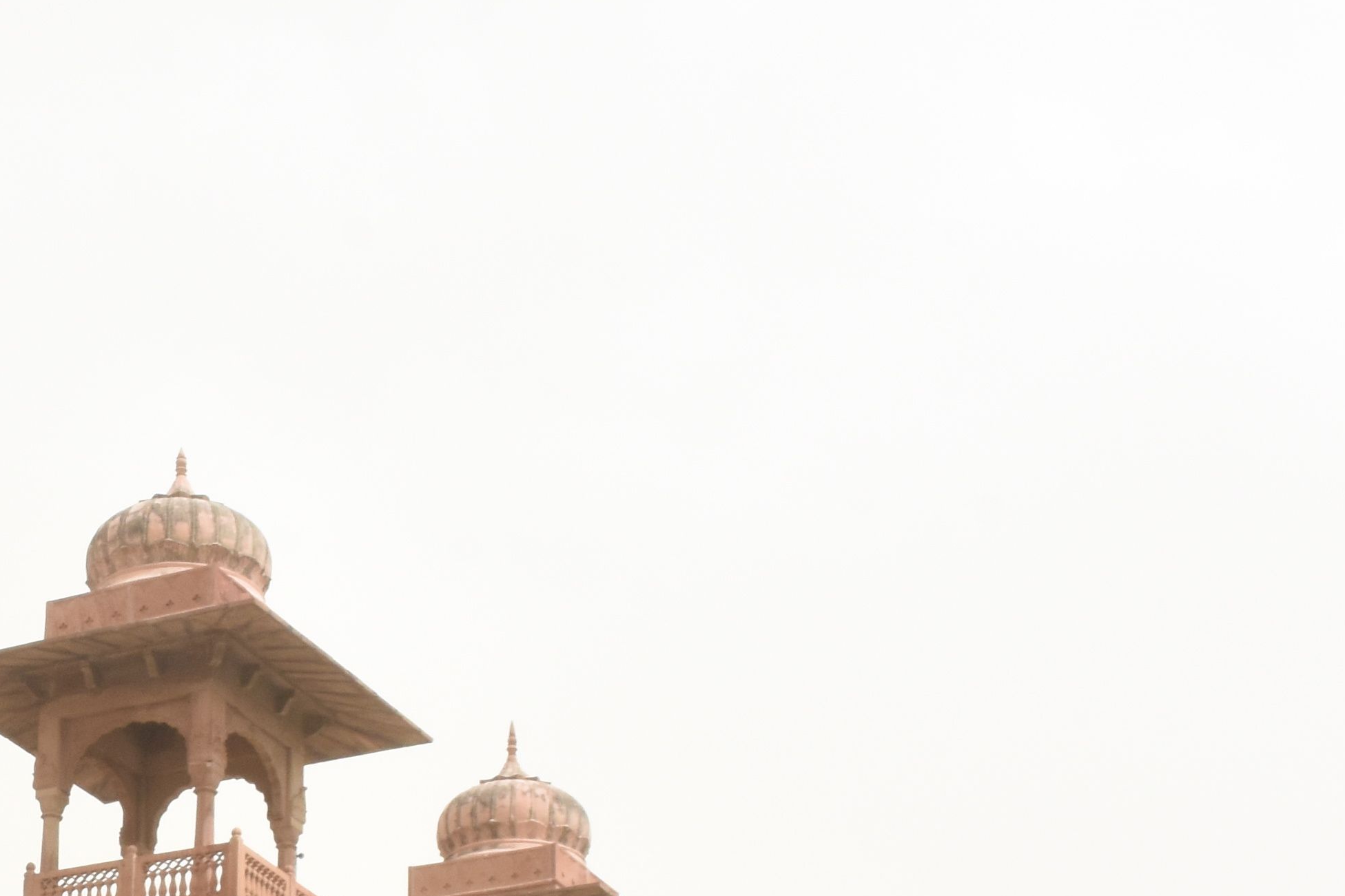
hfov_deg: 23.3
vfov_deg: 16.2
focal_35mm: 83
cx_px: -52
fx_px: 3100
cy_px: 851
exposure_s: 1/200
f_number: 18
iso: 400
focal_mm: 18
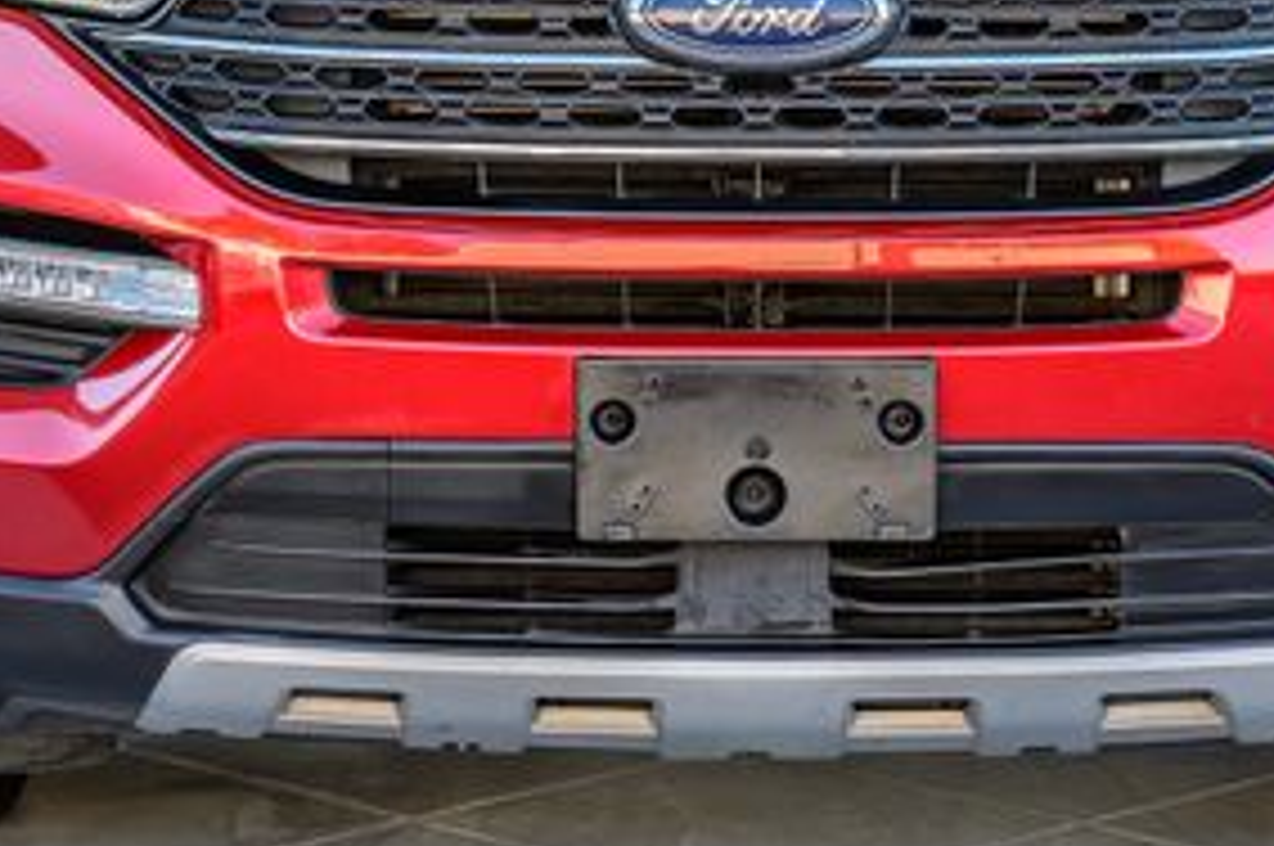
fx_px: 6681
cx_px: 771
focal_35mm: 189
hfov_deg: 10.9
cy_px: -44
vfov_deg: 7.2
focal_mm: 70
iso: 100
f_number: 4.5
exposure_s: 1/100
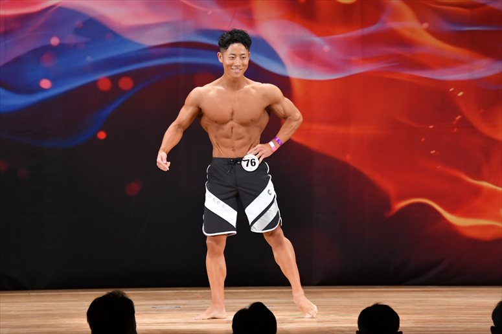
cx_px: 251
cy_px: 167
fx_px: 3554
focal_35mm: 255
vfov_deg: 5.4
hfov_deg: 8.1
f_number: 5.6
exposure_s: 1/400
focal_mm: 170
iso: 3200
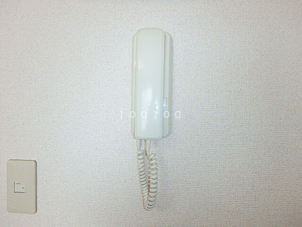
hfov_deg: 79.0
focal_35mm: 21
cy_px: 114
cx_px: 151
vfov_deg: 63.4
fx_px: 183
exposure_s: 1/30
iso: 320
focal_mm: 3.7
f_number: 3.5
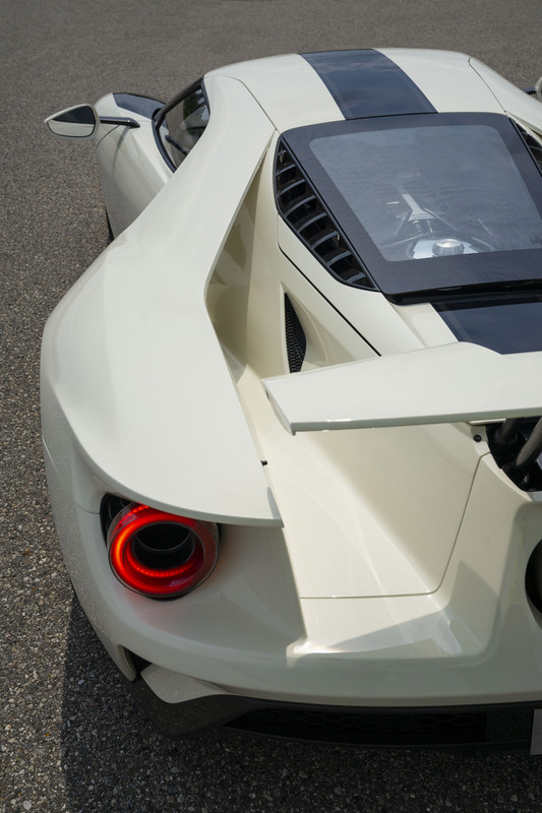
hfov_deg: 33.4
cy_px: 406
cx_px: 271
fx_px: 904
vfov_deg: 48.5
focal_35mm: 40
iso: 100
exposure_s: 1/2000
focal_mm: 40
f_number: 7.1
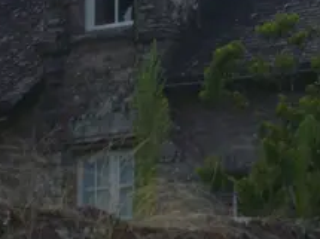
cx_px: 287
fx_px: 2966
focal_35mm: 321
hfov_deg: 6.2
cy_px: -177
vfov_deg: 4.6
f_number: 6.9
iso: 100
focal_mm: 9
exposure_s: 1/200
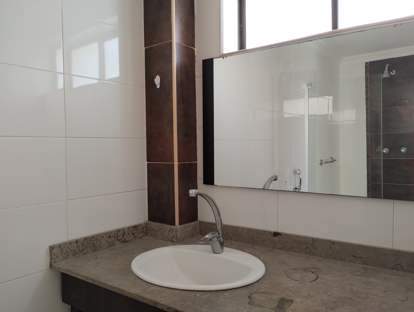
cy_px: 156
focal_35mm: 28
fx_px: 335
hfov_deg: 63.4
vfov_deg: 49.9
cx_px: 207
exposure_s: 1/30
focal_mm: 4.27
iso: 181
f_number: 1.8
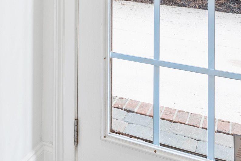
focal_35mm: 58
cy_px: -78
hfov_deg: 31.6
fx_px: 388
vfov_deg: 20.2
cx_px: -5
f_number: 8
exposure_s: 1/1.25
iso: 100
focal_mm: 10
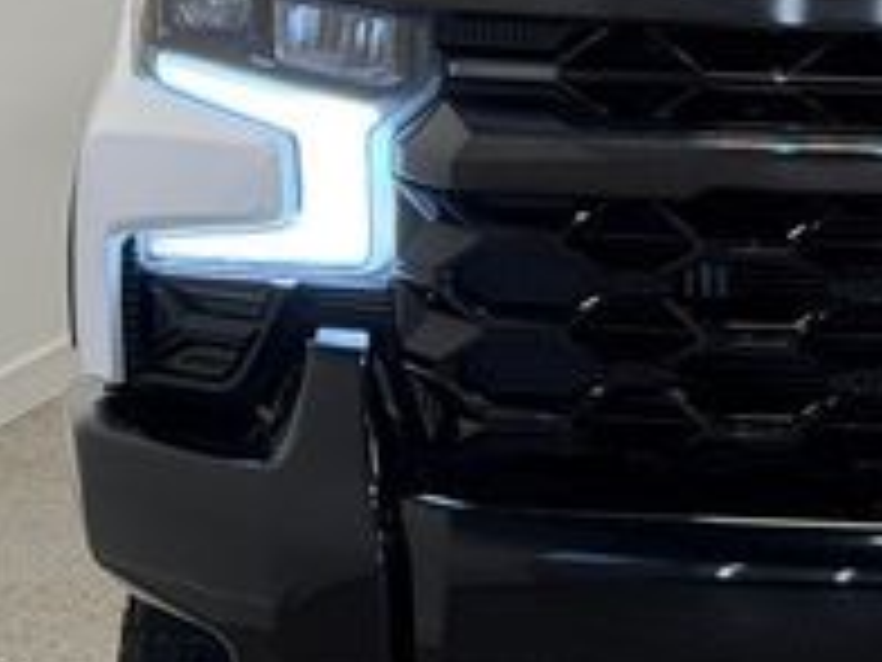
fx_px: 4000
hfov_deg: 12.1
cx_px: 1256
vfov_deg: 9.4
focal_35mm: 157
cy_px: 185
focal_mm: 6.76
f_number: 1.78
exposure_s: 1/312
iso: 64
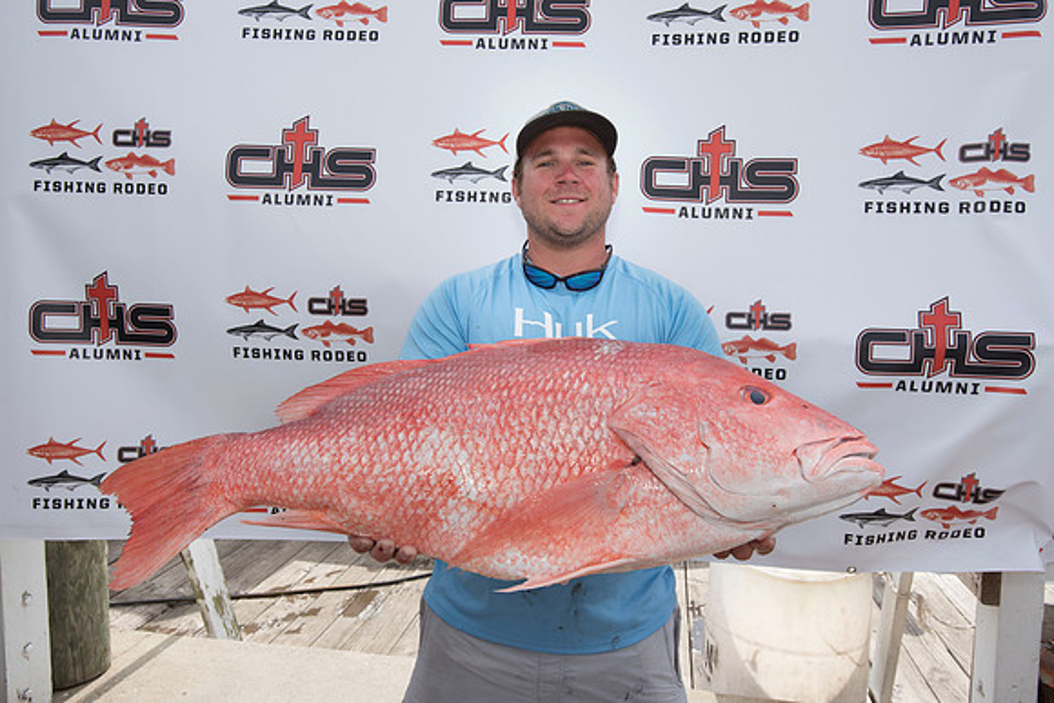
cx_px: 527
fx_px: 761
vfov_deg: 49.6
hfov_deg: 69.4
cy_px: 352
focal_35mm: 26
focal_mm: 26
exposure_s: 1/320
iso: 250
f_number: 9
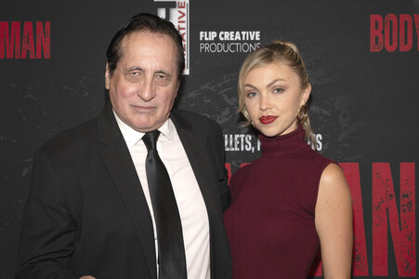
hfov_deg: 36.9
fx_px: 628
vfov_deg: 25.0
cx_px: 210
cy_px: 140
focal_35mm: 54
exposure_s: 1/200
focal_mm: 54
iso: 800
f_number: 5.6
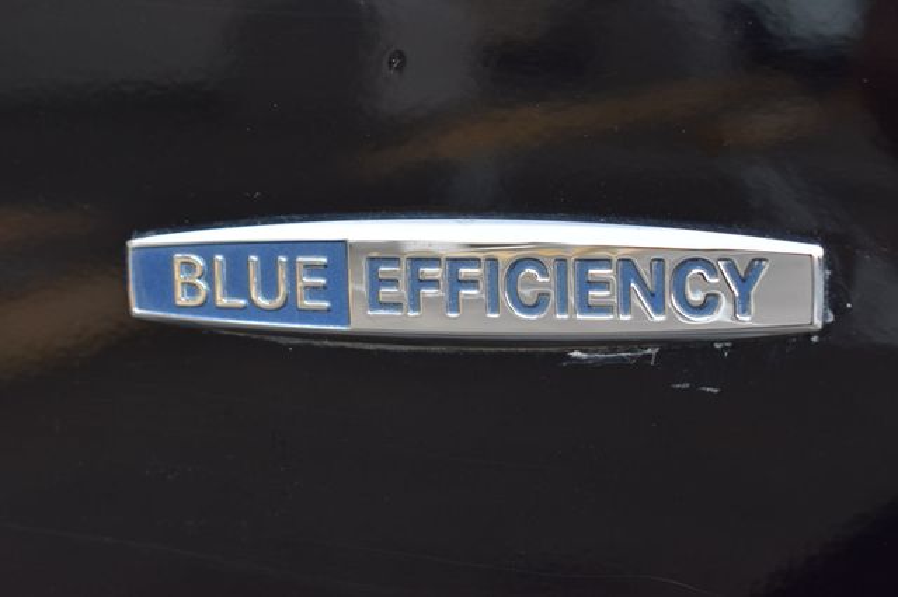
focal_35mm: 82
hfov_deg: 24.6
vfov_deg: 16.5
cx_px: 449
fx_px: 2057
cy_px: 298
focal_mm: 55
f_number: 7.1
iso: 400
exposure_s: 1/40
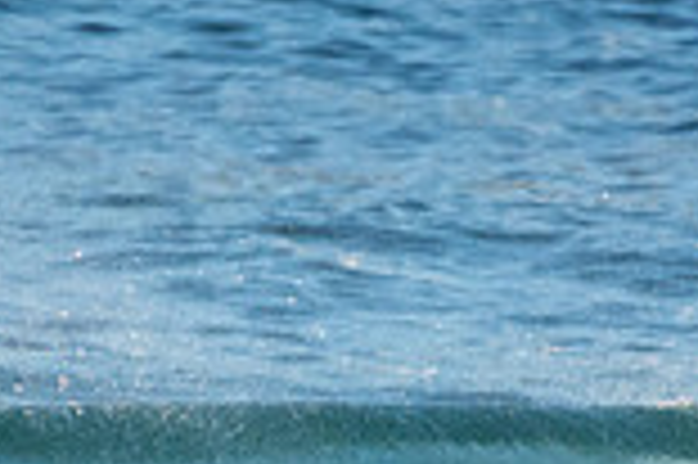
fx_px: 54483
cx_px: 198
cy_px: 570
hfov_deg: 0.7
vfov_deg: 0.5
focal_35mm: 2813
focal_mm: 500
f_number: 5.6
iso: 1600
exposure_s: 1/2000
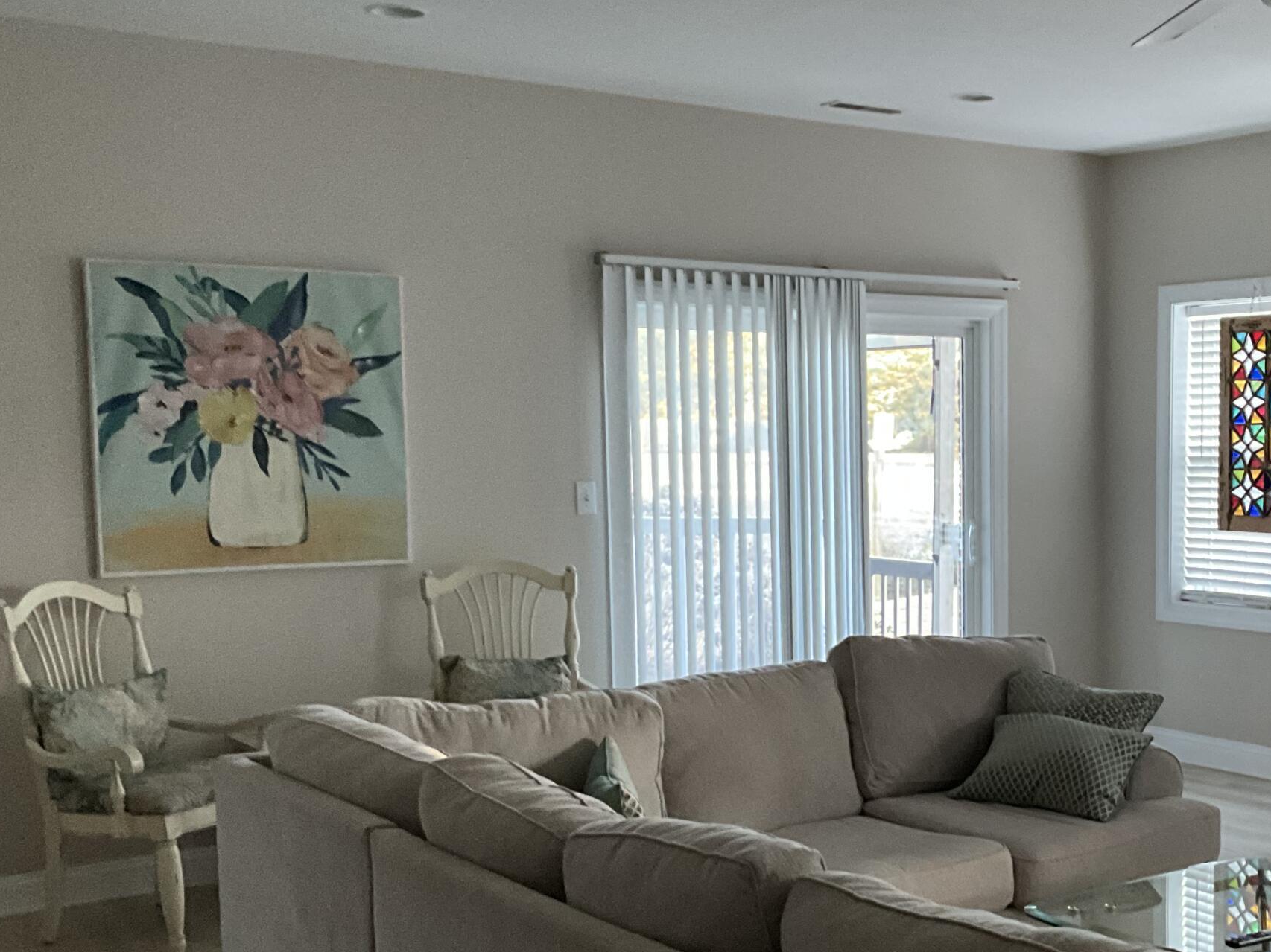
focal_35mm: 51
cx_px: 1050
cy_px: 622
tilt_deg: -6.7
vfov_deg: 28.4
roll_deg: +0.1
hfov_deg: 36.0
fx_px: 1872
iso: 320
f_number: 1.8
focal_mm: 3
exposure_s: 1/45
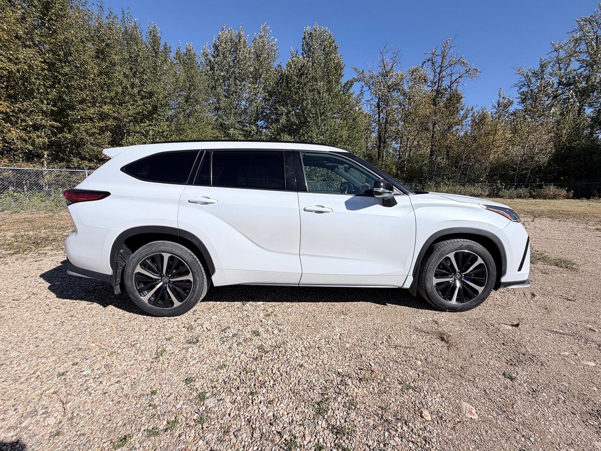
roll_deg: +1.3
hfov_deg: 102.1
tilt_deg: -9.1
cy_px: 226
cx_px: 300
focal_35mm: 14
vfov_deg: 85.7
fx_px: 243
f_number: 2.2
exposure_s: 1/1167
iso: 20
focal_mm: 2.22
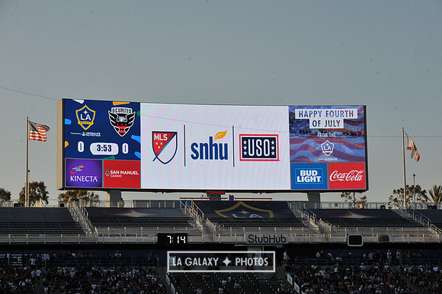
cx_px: 221
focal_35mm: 110
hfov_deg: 18.6
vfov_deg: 12.4
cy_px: 147
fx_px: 1350
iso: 400
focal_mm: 110
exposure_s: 1/500
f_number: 11
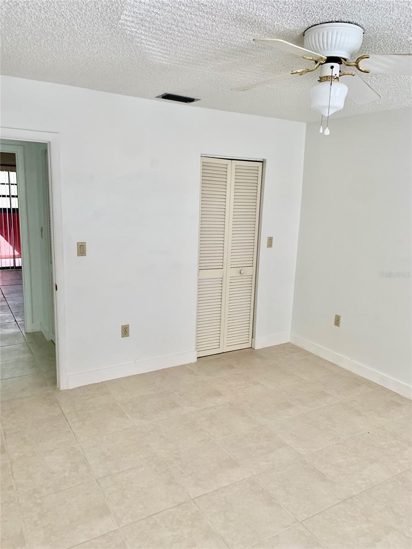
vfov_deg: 67.3
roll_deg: -1.1
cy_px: 274
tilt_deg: -13.8
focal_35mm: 26
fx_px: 413
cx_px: 206
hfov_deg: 53.1
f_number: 1.8
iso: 100
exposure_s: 1/92
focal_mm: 4.25
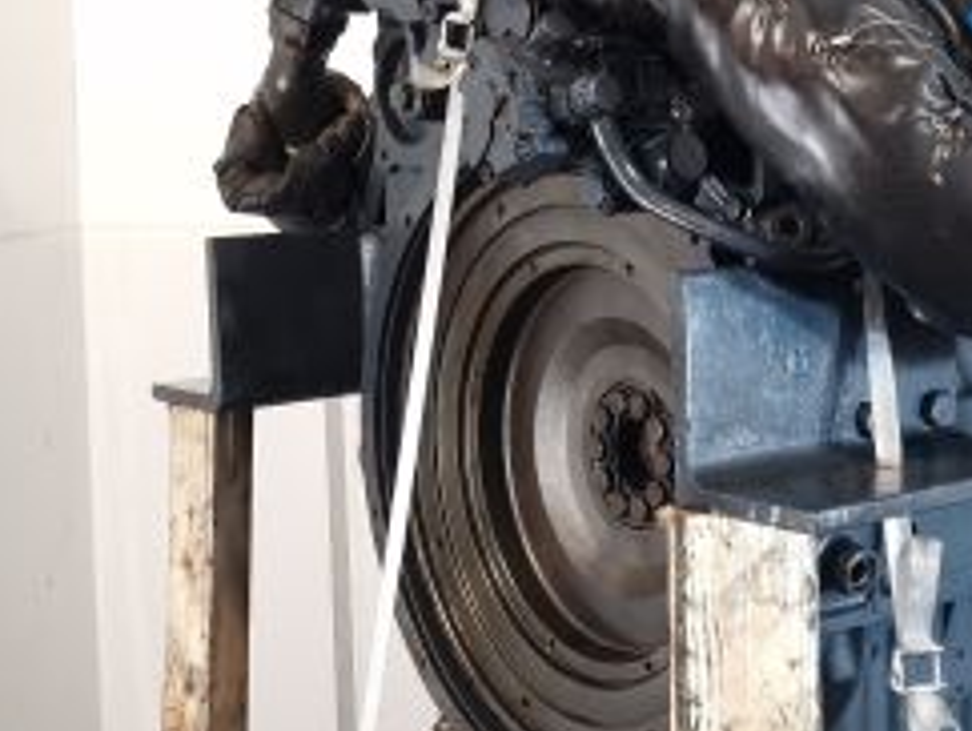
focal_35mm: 57
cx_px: 908
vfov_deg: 25.6
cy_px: 257
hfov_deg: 31.8
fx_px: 1602
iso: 100
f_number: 1.8
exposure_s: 1/50
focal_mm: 6.4
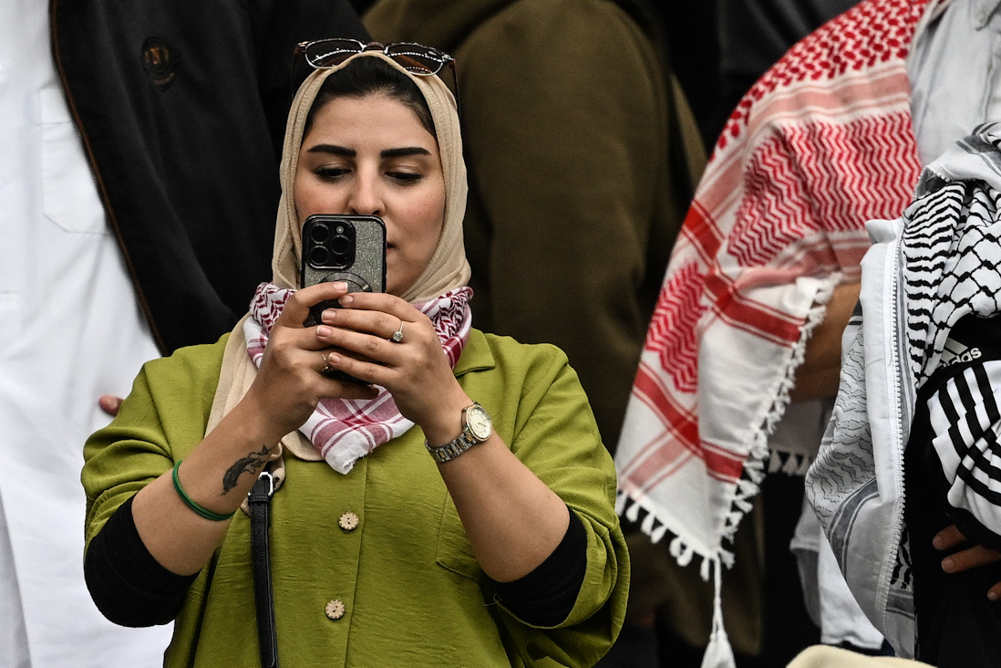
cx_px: 137
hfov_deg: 2.8
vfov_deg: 1.8
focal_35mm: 746
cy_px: 413
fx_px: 20741
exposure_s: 1/1000
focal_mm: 400
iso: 800
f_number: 2.8
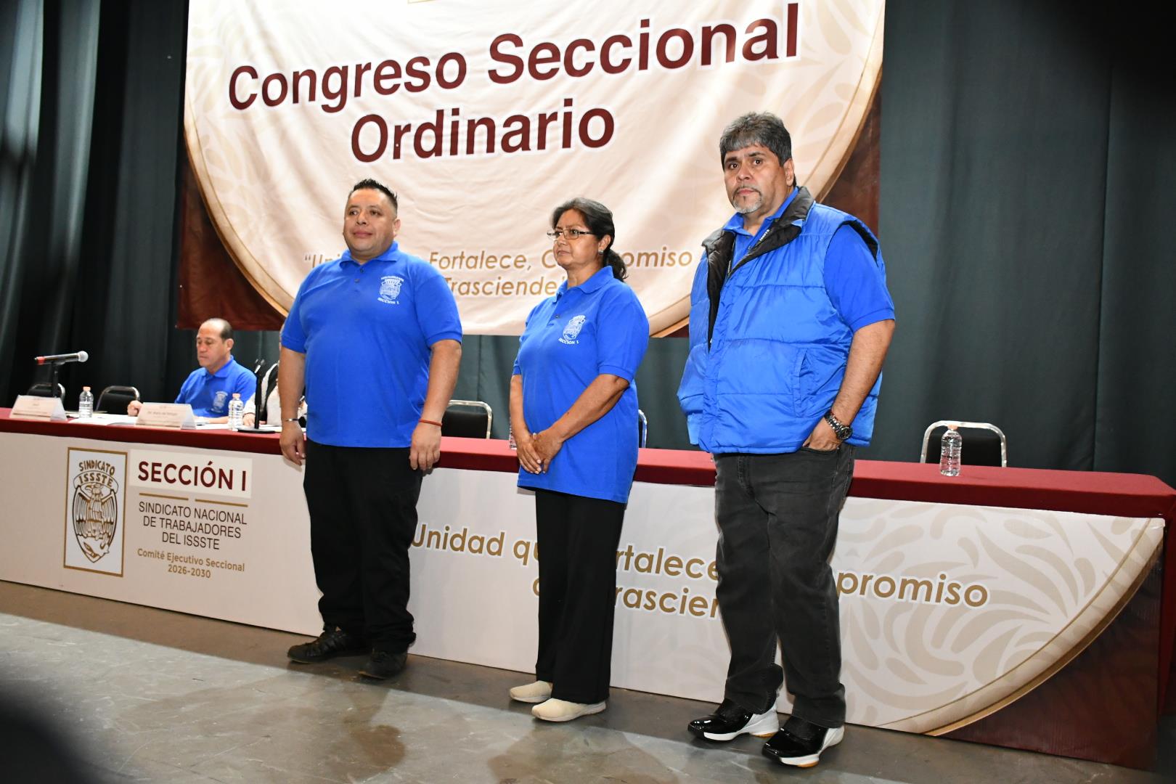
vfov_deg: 43.6
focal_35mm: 30
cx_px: 588
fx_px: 980
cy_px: 392
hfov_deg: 61.9
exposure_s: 1/60
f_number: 4
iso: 2800
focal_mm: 20
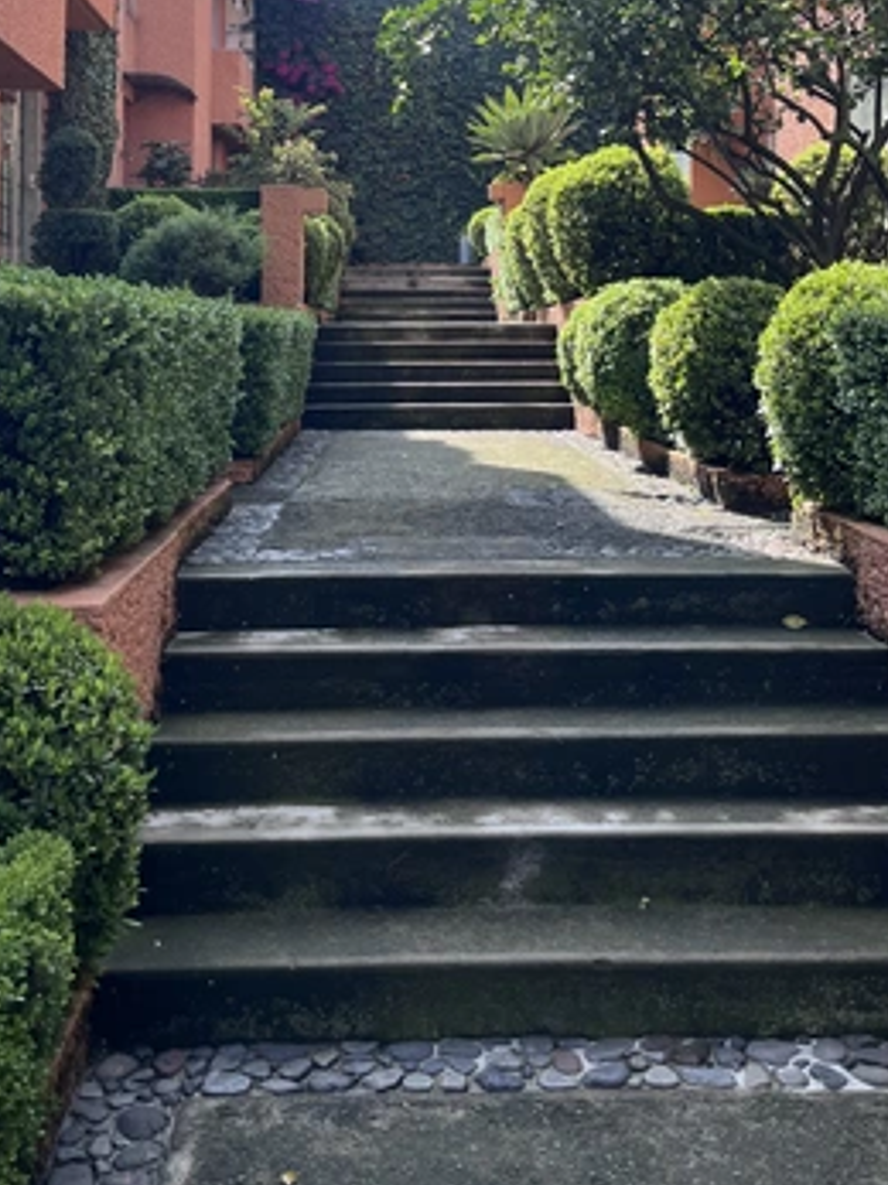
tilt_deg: +5.1
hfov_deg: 32.2
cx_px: 420
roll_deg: +1.1
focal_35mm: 45
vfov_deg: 40.2
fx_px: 1540
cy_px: 215
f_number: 1.6
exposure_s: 1/1186
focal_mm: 5.1
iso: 50
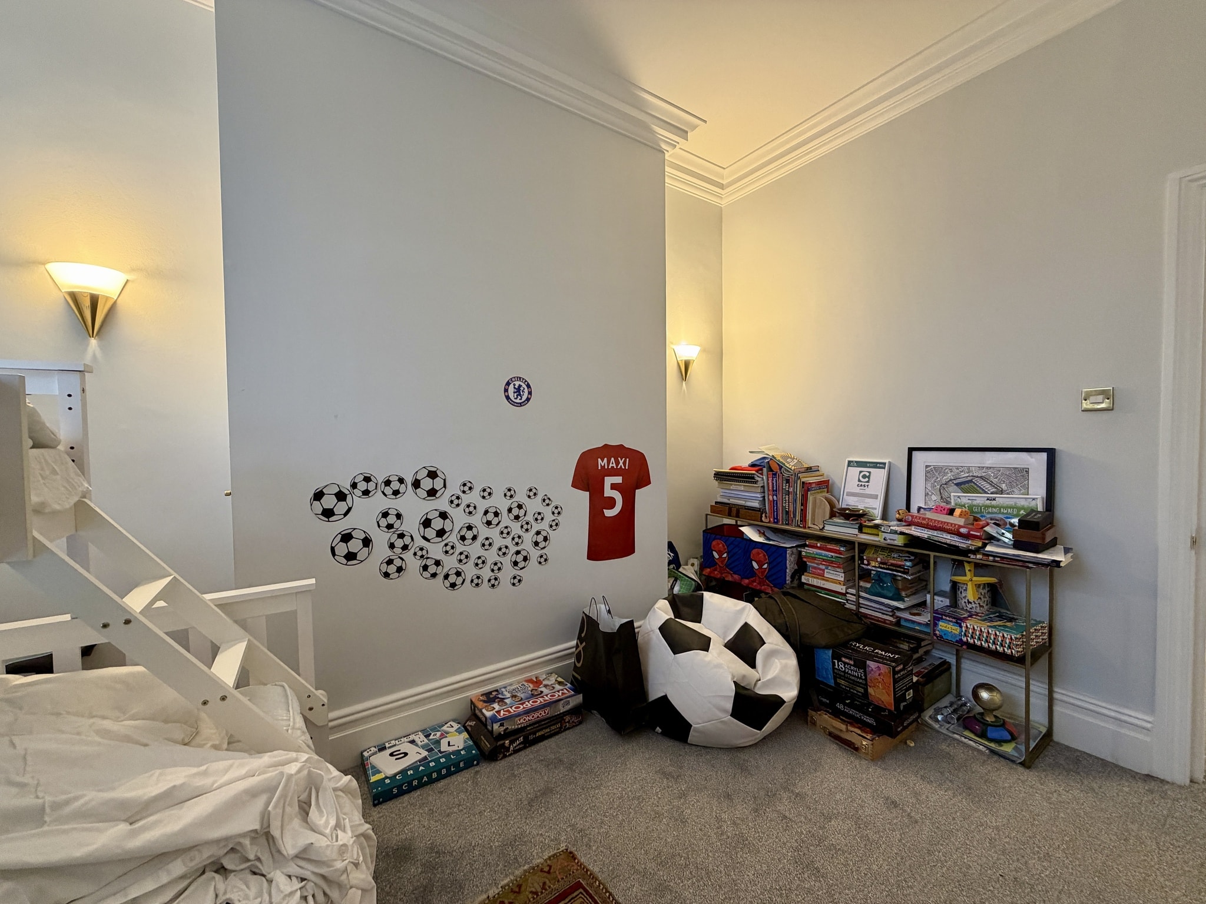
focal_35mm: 14
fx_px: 488
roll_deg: +0.8
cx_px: 603
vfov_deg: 85.7
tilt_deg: -1.6
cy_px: 452
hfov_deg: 102.1
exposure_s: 1/50
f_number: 2.2
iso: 200
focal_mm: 2.22
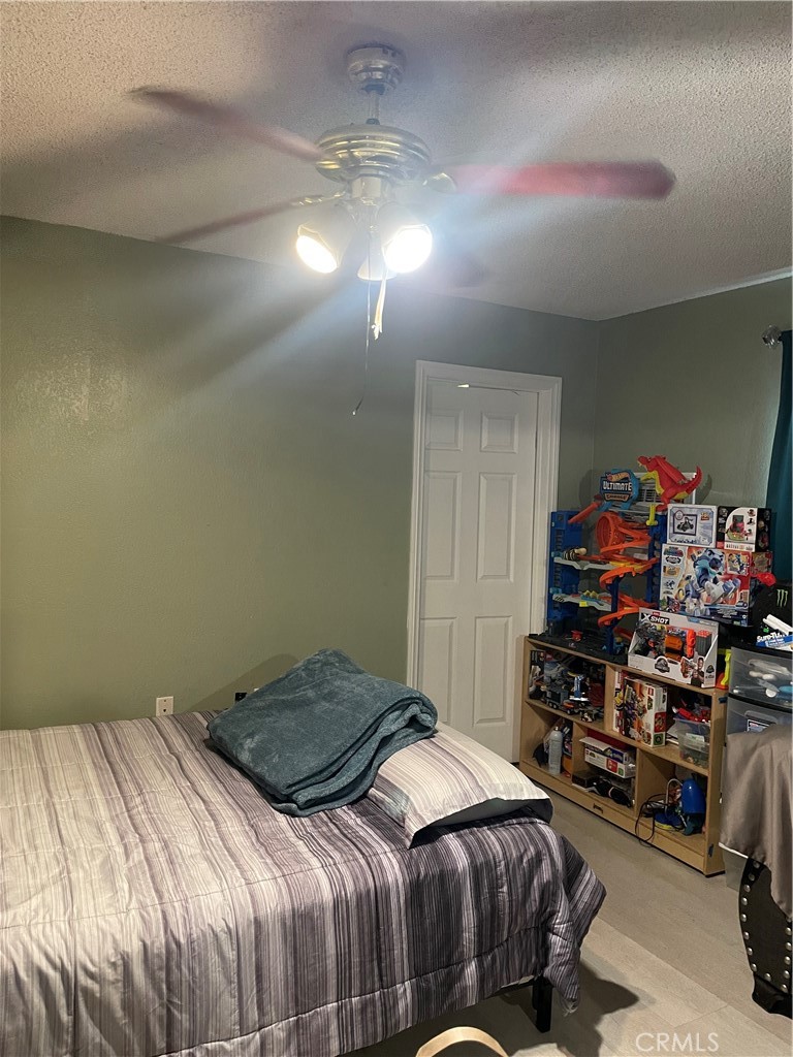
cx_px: 396
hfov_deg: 53.1
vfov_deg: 67.3
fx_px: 794
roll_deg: -0.9
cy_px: 528
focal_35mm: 26
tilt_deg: -0.6
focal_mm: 4.2
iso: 320
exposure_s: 1/60
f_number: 1.6
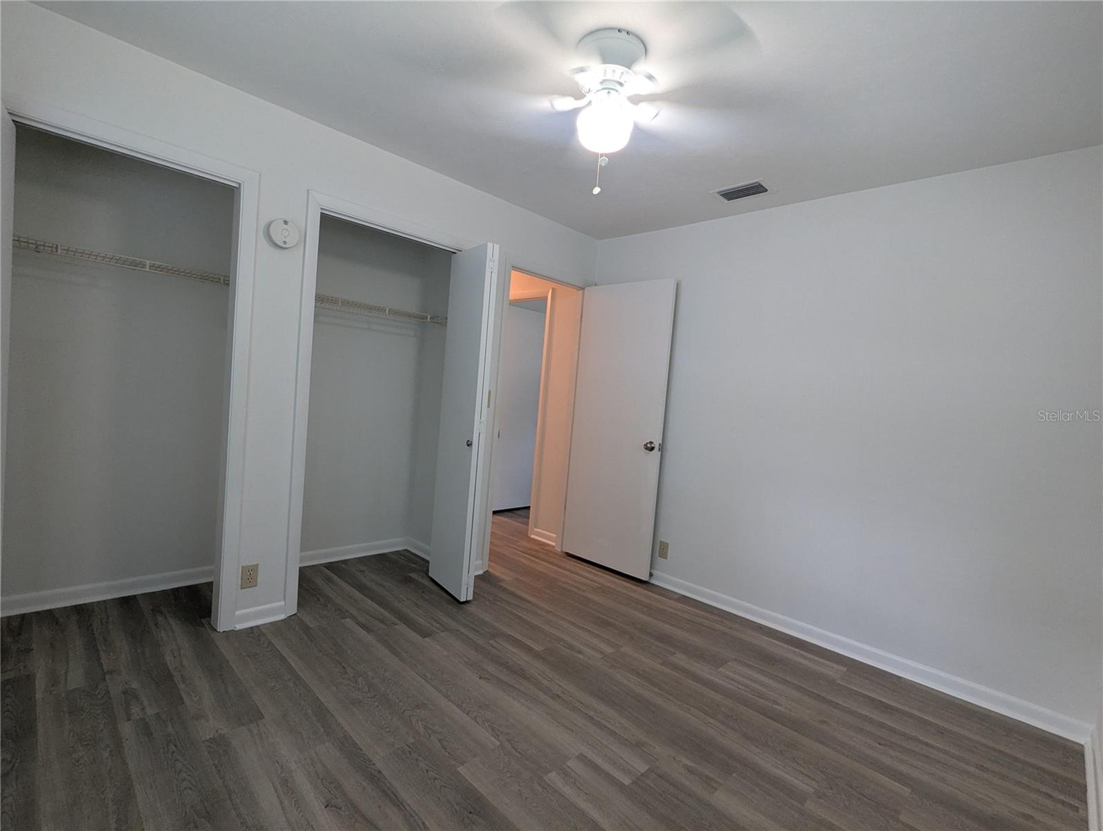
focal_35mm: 16
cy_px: 416
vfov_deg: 78.2
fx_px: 511
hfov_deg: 94.4
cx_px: 552
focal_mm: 2.35
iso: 82
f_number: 2.2
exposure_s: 1/24
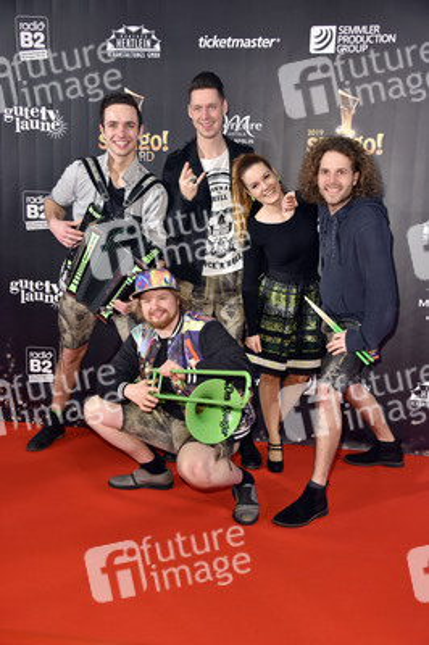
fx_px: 788
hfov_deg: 30.5
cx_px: 214
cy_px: 322
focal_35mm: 44
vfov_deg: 44.5
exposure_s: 1/160
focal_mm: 44
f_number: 5.6
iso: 1000
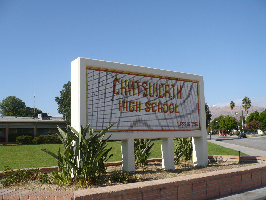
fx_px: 269
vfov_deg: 40.7
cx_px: 133
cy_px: 100
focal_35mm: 35
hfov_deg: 52.6
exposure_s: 1/250
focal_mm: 5.8
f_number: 8
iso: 100
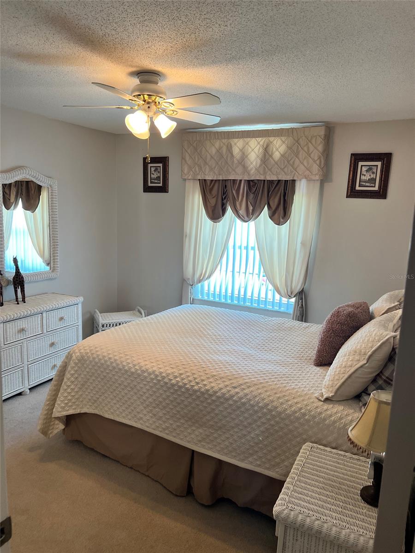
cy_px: 276
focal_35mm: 26
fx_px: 416
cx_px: 208
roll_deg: -1.5
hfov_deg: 53.1
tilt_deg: -8.5
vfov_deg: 67.3
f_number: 1.5
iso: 125
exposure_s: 1/120
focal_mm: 5.7
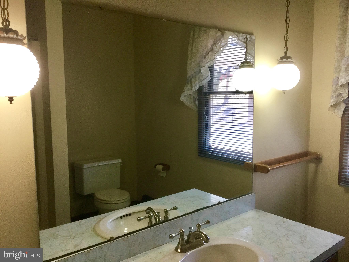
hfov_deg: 58.4
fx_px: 313
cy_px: 131
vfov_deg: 45.4
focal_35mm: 31
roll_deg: +0.7
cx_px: 174
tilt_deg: -6.3
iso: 32
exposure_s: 1/30
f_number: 2.4
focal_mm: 3.3
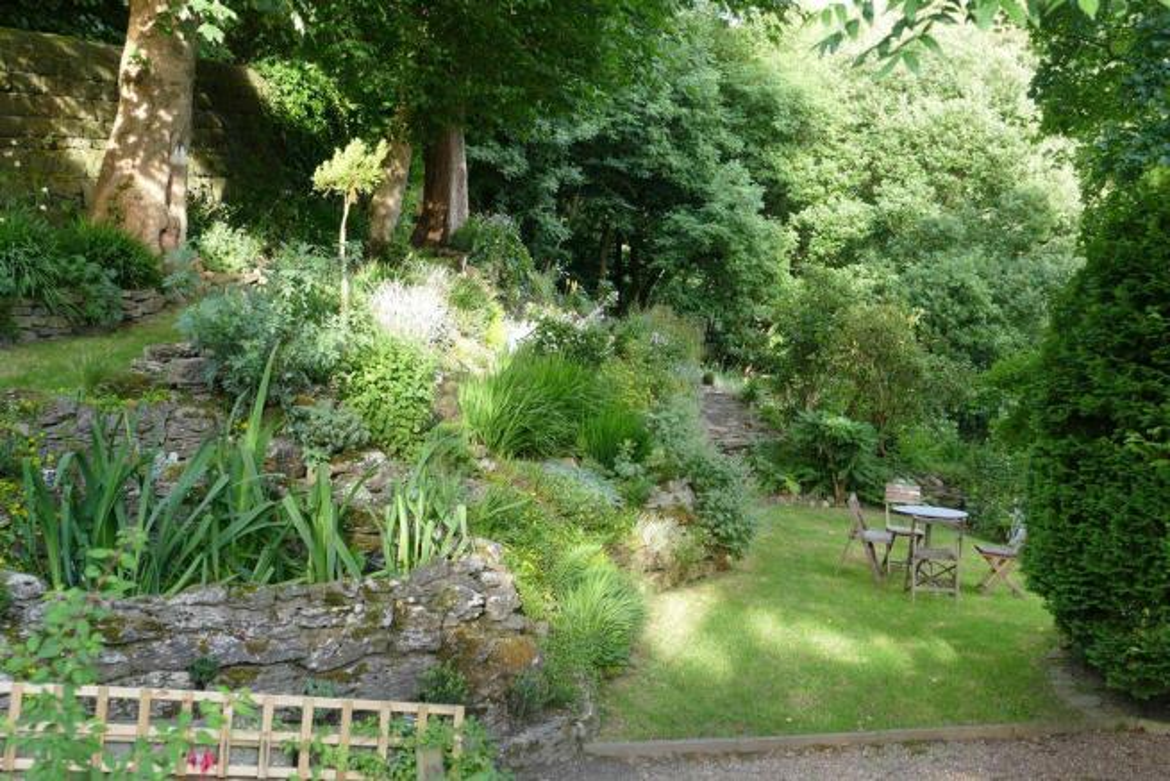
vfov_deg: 31.9
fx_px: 1365
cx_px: 585
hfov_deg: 46.4
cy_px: 390
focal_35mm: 42
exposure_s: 1/80
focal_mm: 15.26
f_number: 3.2
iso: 200
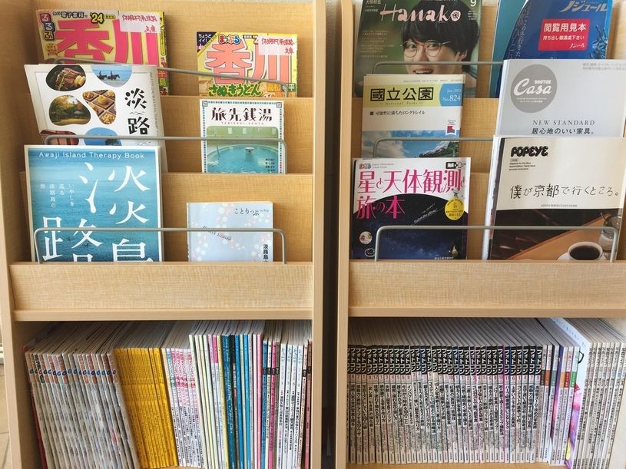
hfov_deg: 61.7
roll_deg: -1.2
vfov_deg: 48.2
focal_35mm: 29
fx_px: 524
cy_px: 234
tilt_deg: -16.4
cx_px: 313
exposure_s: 1/120
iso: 32
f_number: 2.2
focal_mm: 4.15
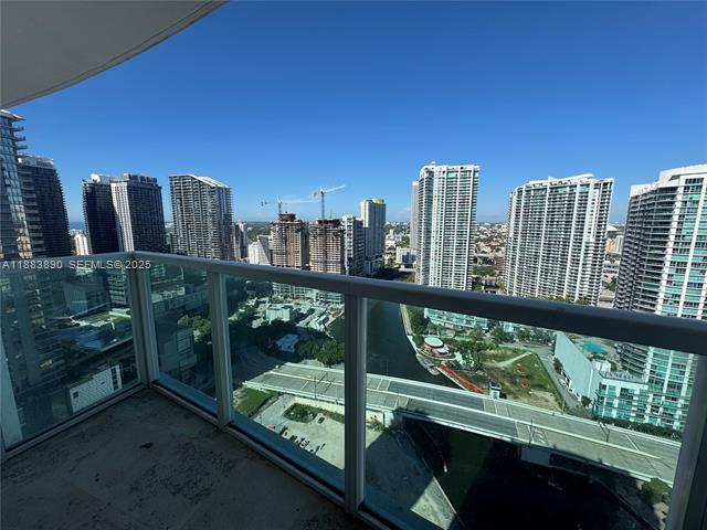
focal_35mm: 14
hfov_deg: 102.1
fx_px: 286
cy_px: 265
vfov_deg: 85.7
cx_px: 354
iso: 50
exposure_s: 1/2415
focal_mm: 2.22
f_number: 2.2
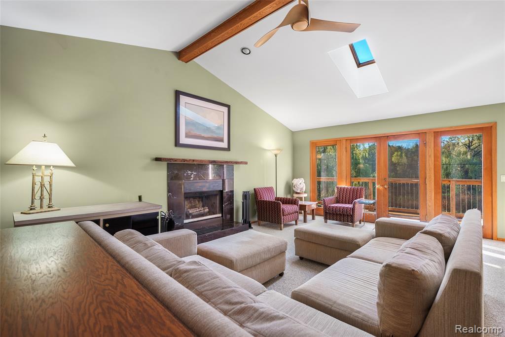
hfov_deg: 96.7
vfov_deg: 73.8
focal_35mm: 16
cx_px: 252
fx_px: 224
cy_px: 168
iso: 100
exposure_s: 1/13
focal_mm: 16
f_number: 4
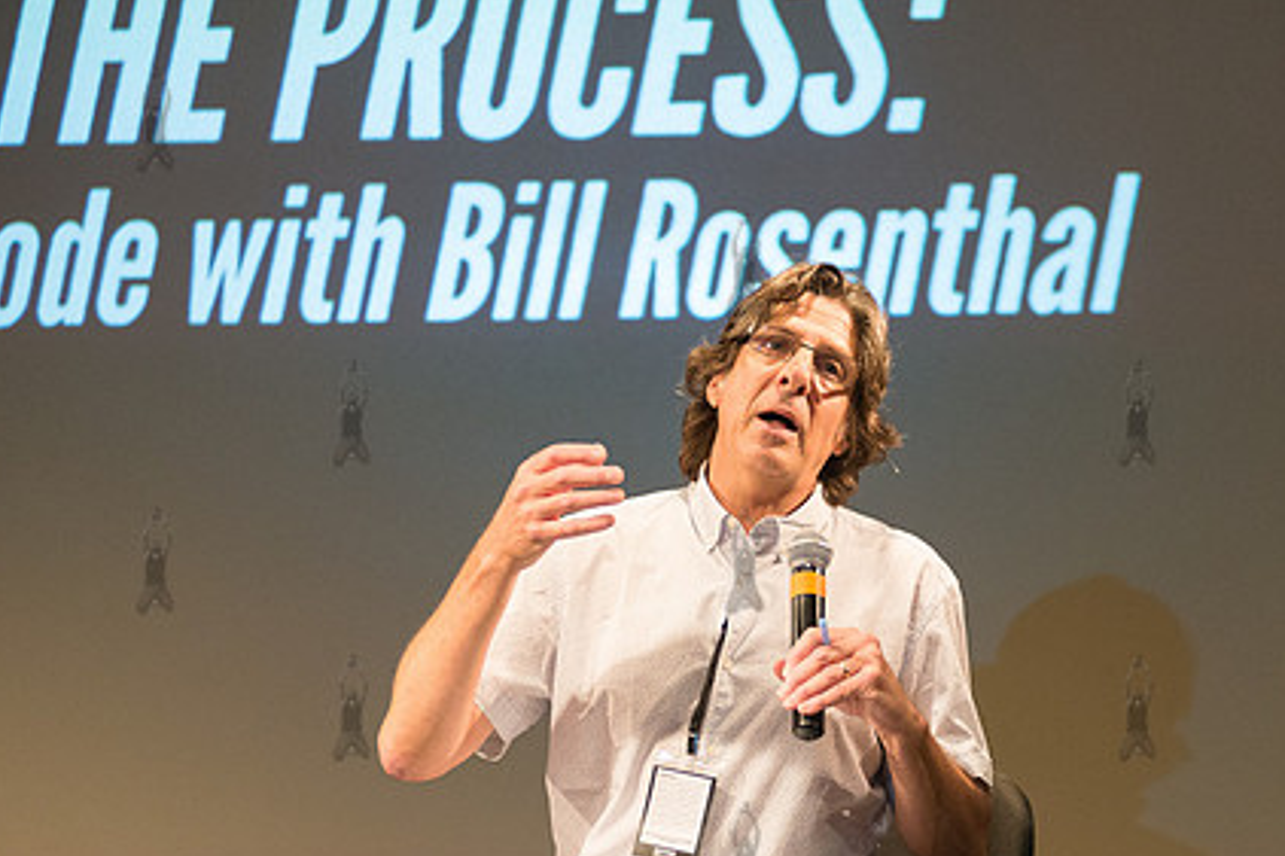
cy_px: 559
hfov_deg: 12.5
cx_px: 743
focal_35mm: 165
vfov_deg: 8.3
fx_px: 5887
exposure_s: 1/200
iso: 4000
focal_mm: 120
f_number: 2.8
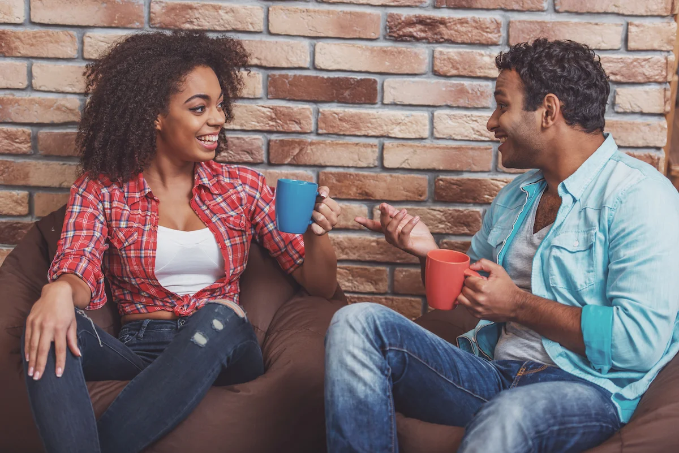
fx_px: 1736
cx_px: 340
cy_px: 226
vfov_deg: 14.9
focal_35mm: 92
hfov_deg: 22.1
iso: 400
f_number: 2.8
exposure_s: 1/160
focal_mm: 92
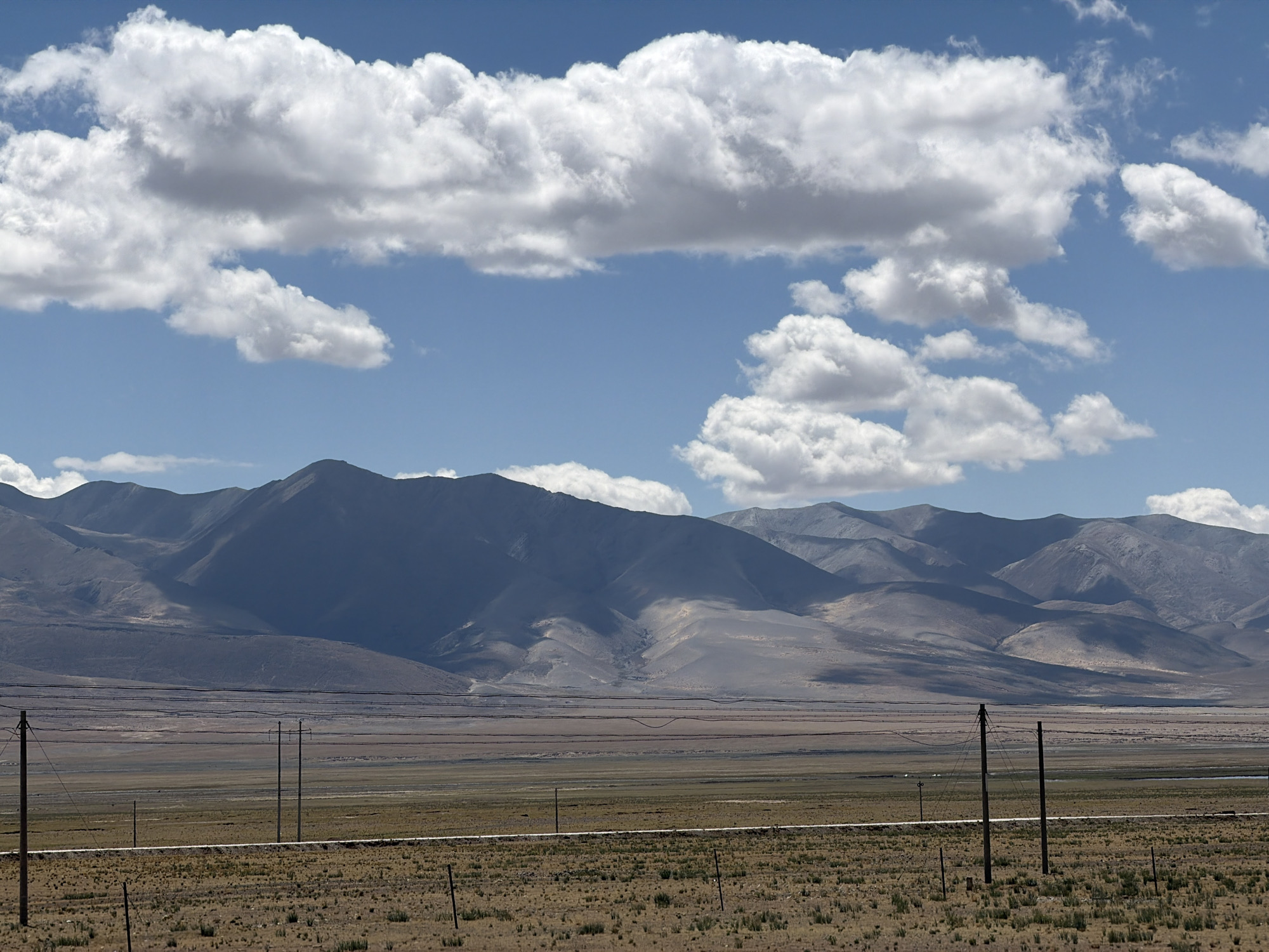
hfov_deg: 19.6
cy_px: 476
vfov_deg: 14.8
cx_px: 634
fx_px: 3666
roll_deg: +1.1
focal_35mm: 100
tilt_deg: +4.2
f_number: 2.8
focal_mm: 16.89
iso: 20
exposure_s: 1/1613
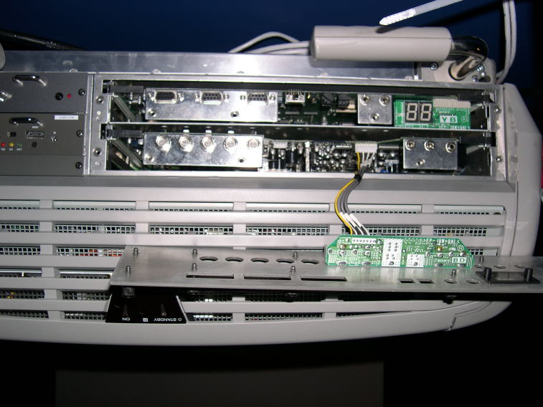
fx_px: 596
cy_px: 204
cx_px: 272
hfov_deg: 49.0
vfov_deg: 37.7
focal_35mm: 38
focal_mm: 8
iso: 100
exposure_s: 1/60
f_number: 2.8
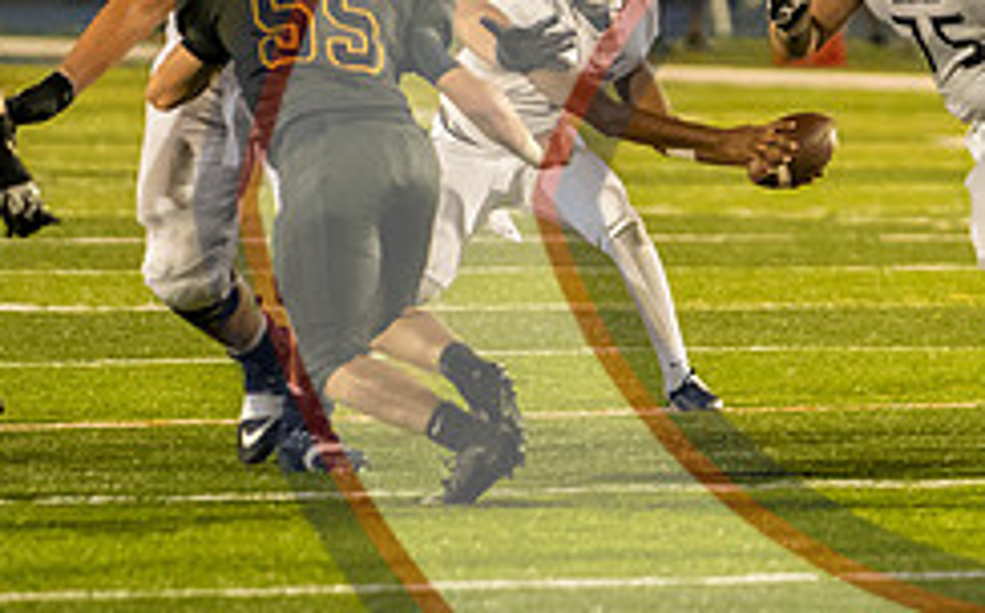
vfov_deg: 1.8
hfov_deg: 2.9
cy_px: 200
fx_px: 19498
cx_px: 1082
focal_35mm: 727
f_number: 2.8
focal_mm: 200
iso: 10000
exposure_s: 1/1250
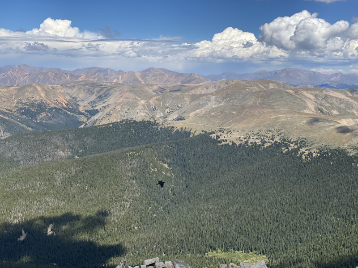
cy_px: 134
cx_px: 179
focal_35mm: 52
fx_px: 538
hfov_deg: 36.8
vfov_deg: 28.0
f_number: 2
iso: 20
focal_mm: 6
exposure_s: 1/1497
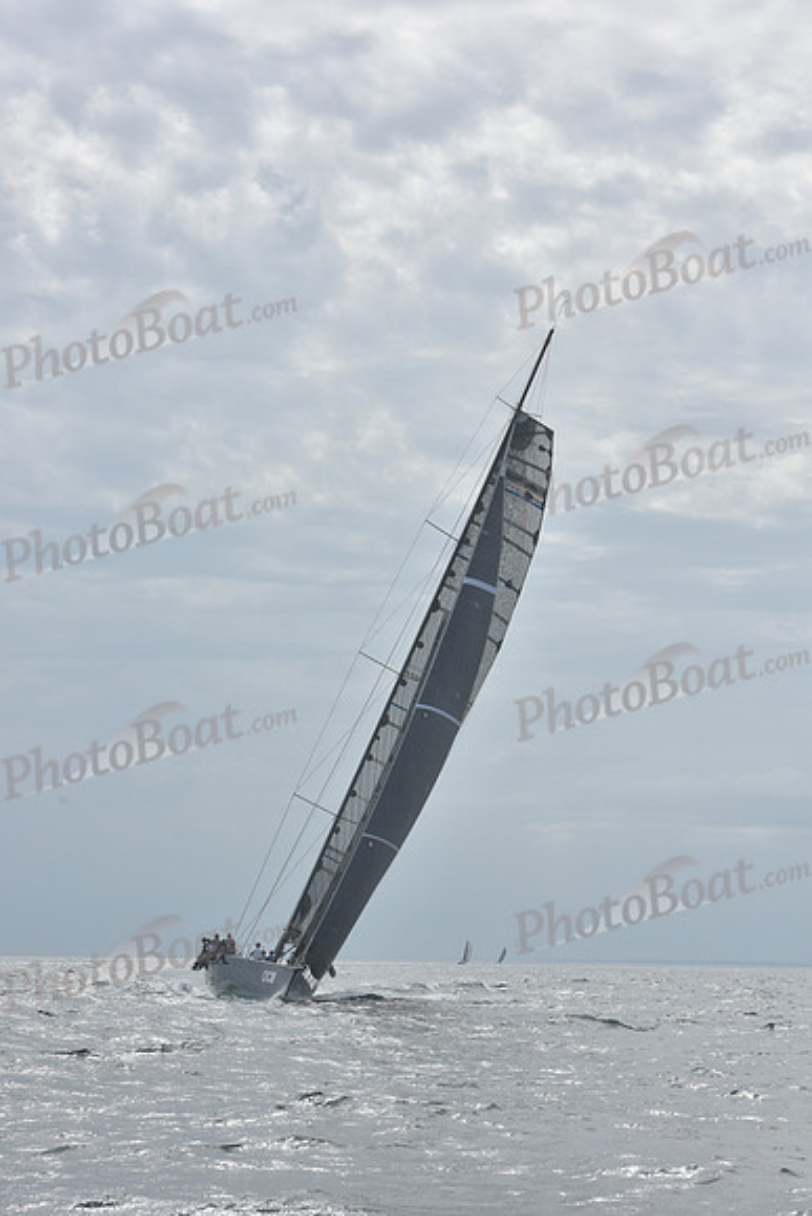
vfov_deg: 21.5
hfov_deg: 14.4
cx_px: 406
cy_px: 608
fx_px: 3212
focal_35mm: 95
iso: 200
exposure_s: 1/1250
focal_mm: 95
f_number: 8
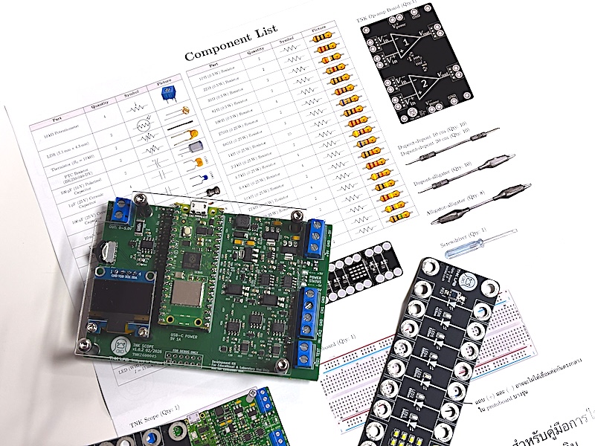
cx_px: 298
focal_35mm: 52
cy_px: 223
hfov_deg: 36.8
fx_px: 894
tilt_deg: -75.7
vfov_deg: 28.0
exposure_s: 1/50
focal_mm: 5.96
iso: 64
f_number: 1.6
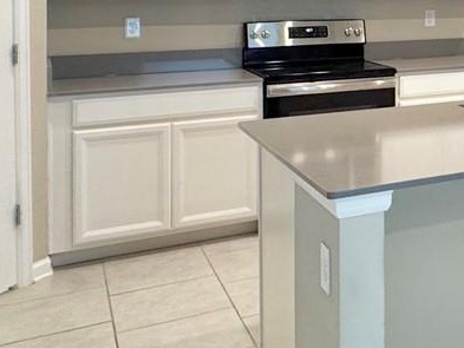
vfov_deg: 24.4
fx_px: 764
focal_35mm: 57
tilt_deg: -0.8
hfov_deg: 28.5
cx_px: 582
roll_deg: -0.1
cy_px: -8
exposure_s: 1/60
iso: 250
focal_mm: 2.22
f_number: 2.2
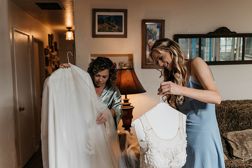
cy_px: 84
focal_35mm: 39
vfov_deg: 34.2
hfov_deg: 49.5
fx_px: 273
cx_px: 127
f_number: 2.8
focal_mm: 38
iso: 1000
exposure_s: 1/320
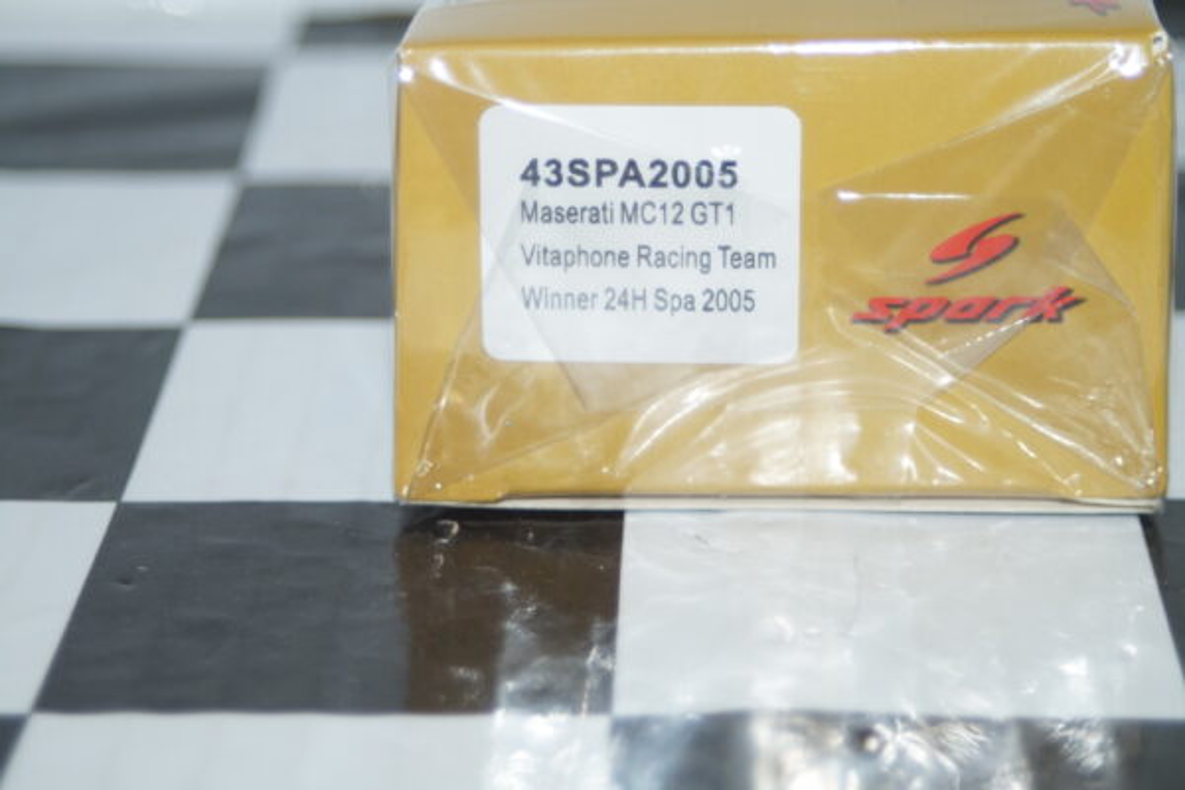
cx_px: 592
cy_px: 395
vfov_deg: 11.4
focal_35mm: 120
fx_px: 3950
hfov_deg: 17.1
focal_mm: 80
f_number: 5.6
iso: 400
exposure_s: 1/80
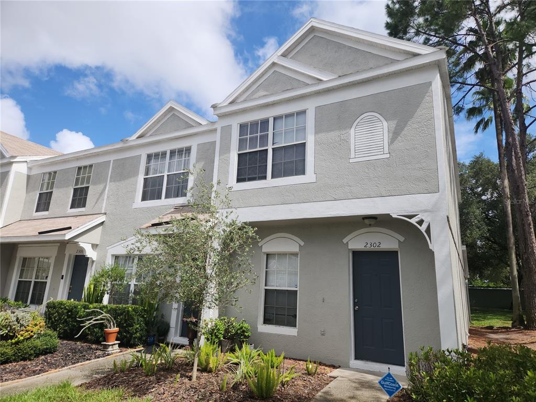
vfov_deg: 58.9
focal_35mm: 23
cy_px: 201
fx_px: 356
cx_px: 268
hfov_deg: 73.9
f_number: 1.8
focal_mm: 5.4
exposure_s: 1/1962
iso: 20
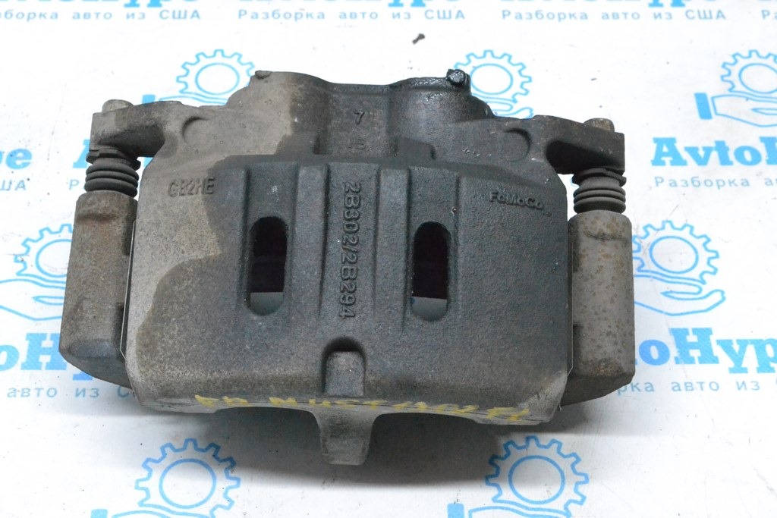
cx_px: 388
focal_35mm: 60
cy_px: 259
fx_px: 1295
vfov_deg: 22.6
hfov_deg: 33.4
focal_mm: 40
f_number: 9
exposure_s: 1/160
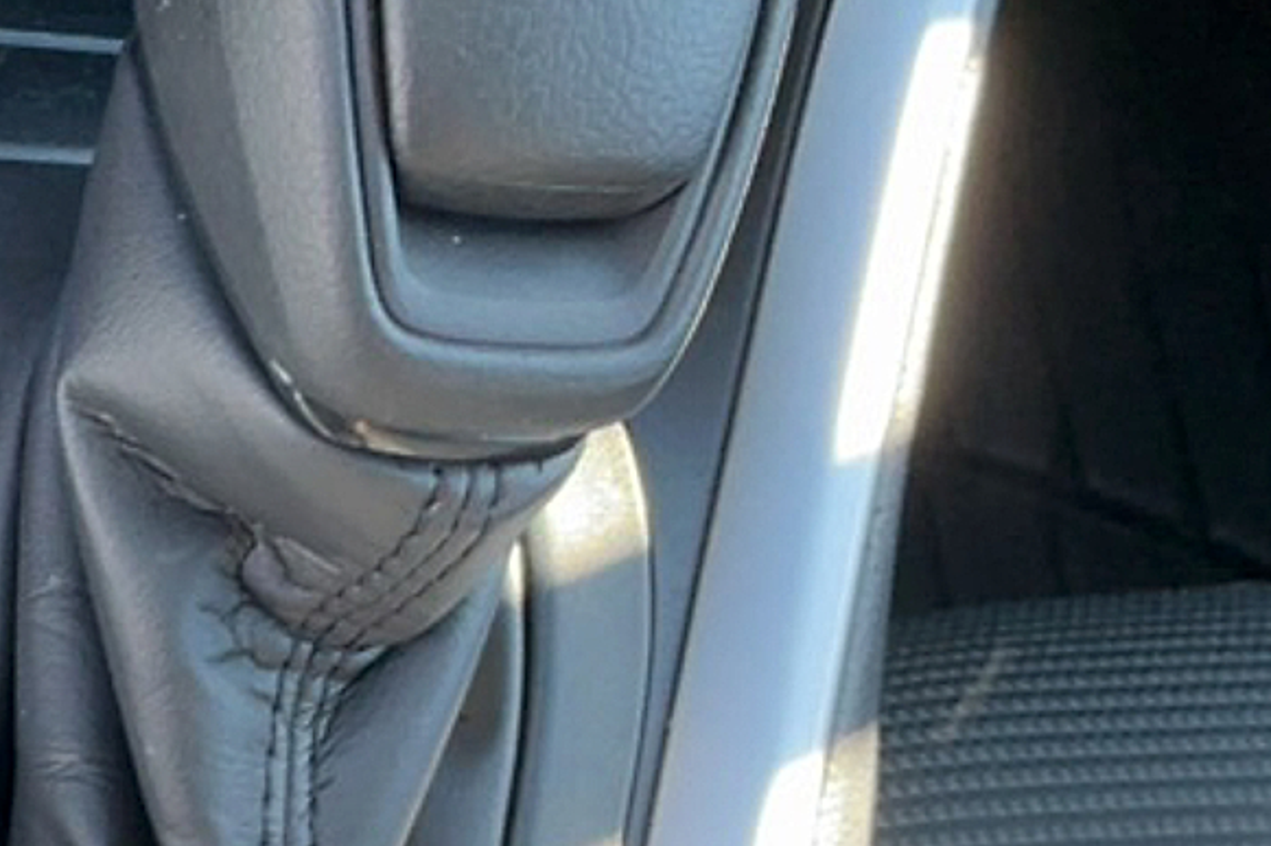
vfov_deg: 15.8
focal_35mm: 86
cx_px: -155
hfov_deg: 22.2
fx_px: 3035
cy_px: 680
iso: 25
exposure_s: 1/60
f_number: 1.8
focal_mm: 3
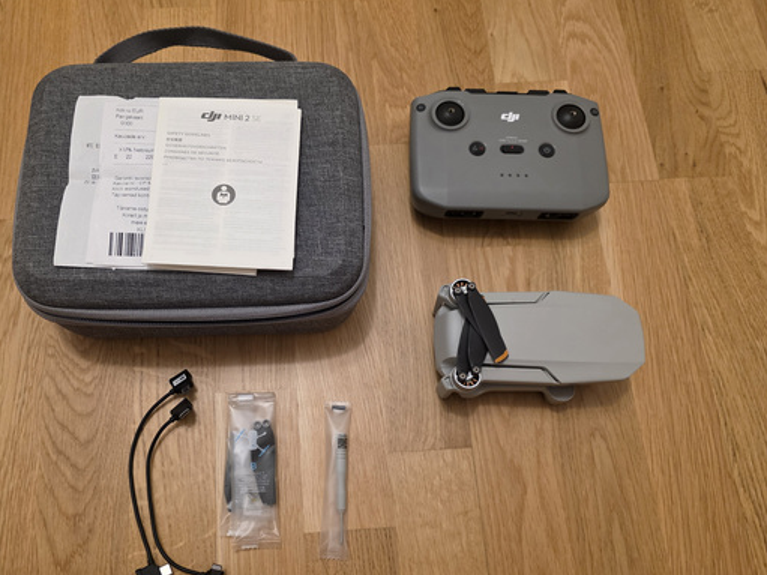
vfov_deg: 51.2
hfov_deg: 65.0
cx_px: 327
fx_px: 598
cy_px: 324
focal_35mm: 27
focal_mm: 6.3
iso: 640
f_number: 1.7
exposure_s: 1/101
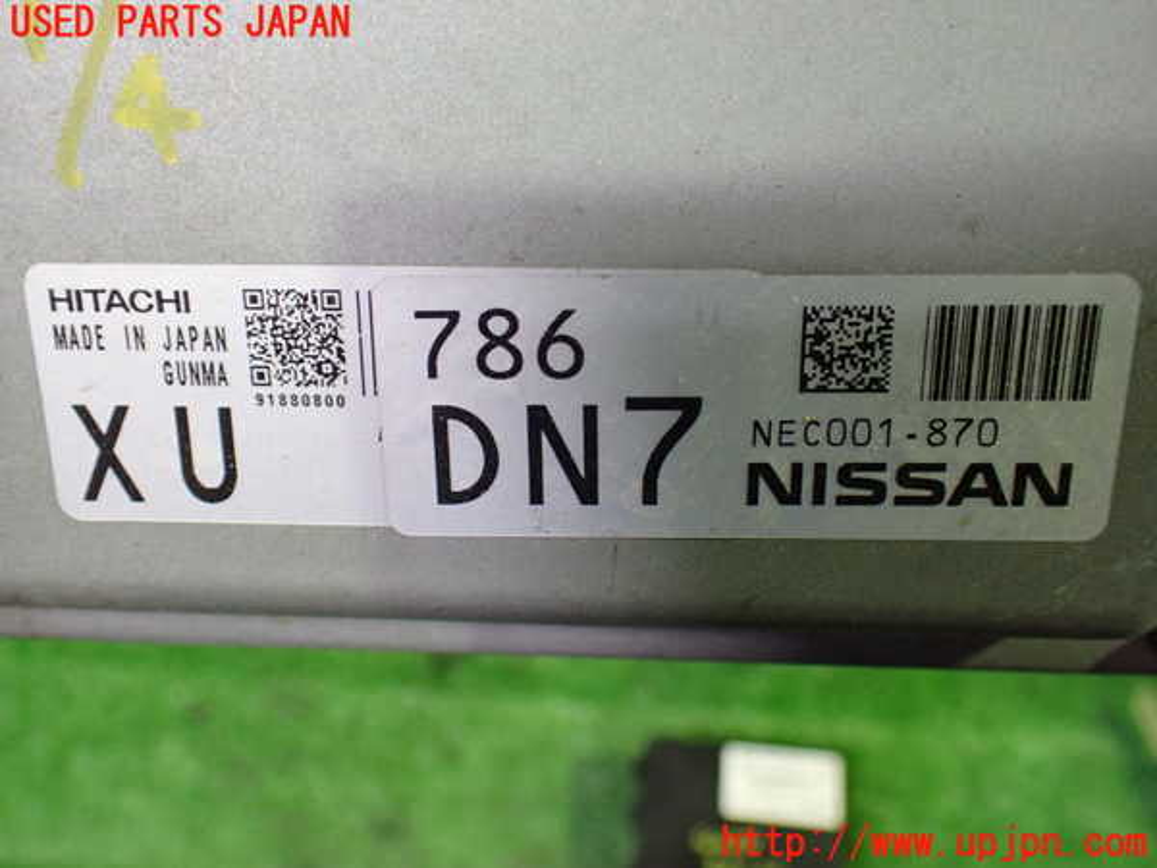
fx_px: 1070
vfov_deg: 44.2
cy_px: 434
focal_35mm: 32
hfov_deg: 56.8
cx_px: 578
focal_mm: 5.79
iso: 800
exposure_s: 1/60
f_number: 2.4
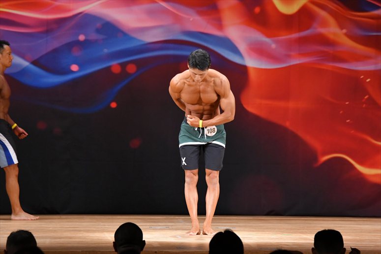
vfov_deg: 6.1
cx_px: 190
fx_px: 2380
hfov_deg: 9.2
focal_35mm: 225
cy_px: 127
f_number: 5.6
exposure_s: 1/400
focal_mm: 150
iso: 3200
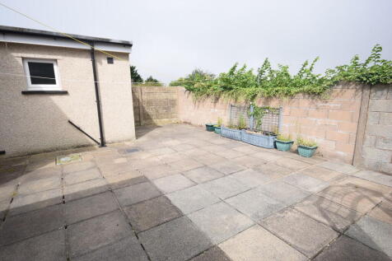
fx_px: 212
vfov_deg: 63.2
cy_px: 130
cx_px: 196
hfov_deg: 85.4
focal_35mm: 20
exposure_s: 1/320
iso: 200
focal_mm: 13
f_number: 9
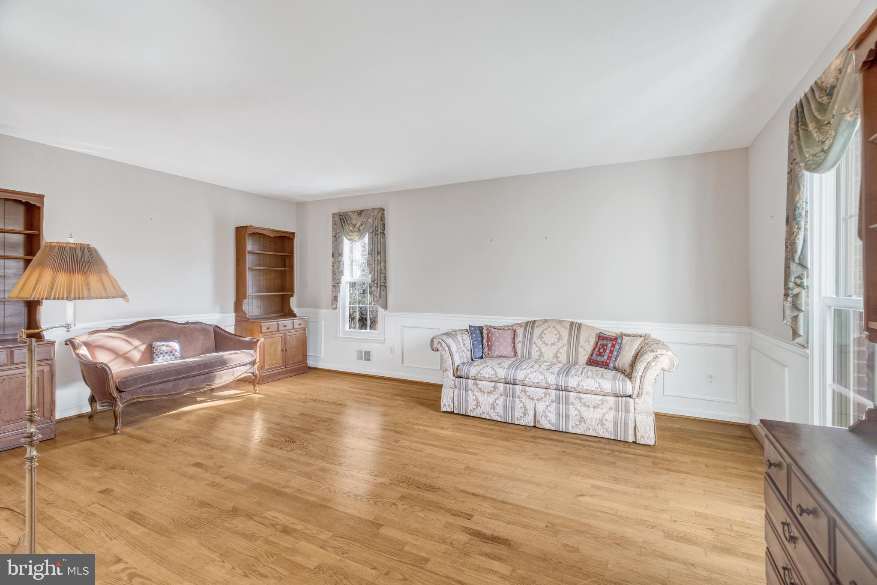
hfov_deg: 96.7
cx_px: 438
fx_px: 390
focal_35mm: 16
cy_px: 292
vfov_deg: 73.8
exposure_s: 1/5
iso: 1250
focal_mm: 16
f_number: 7.1
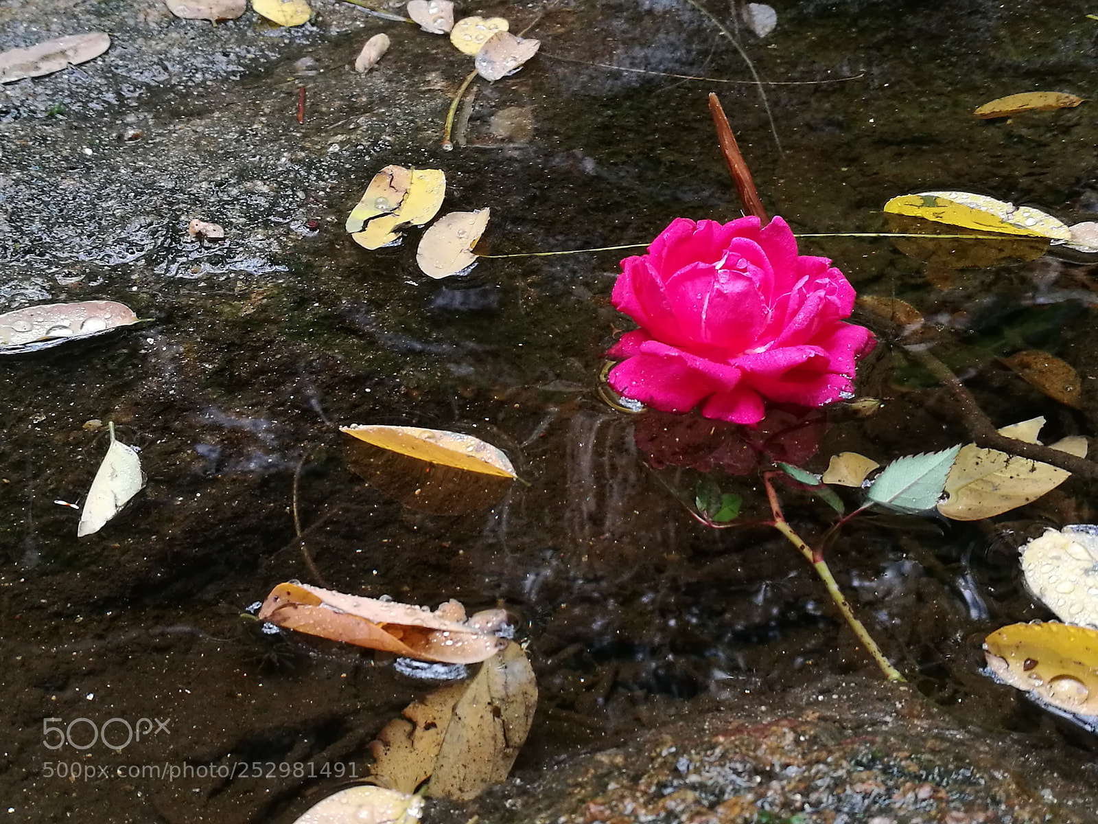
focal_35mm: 48
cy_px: 412
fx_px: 1523
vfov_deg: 30.3
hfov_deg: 39.7
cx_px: 549
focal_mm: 4.5
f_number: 2.2
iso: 125
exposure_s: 1/50
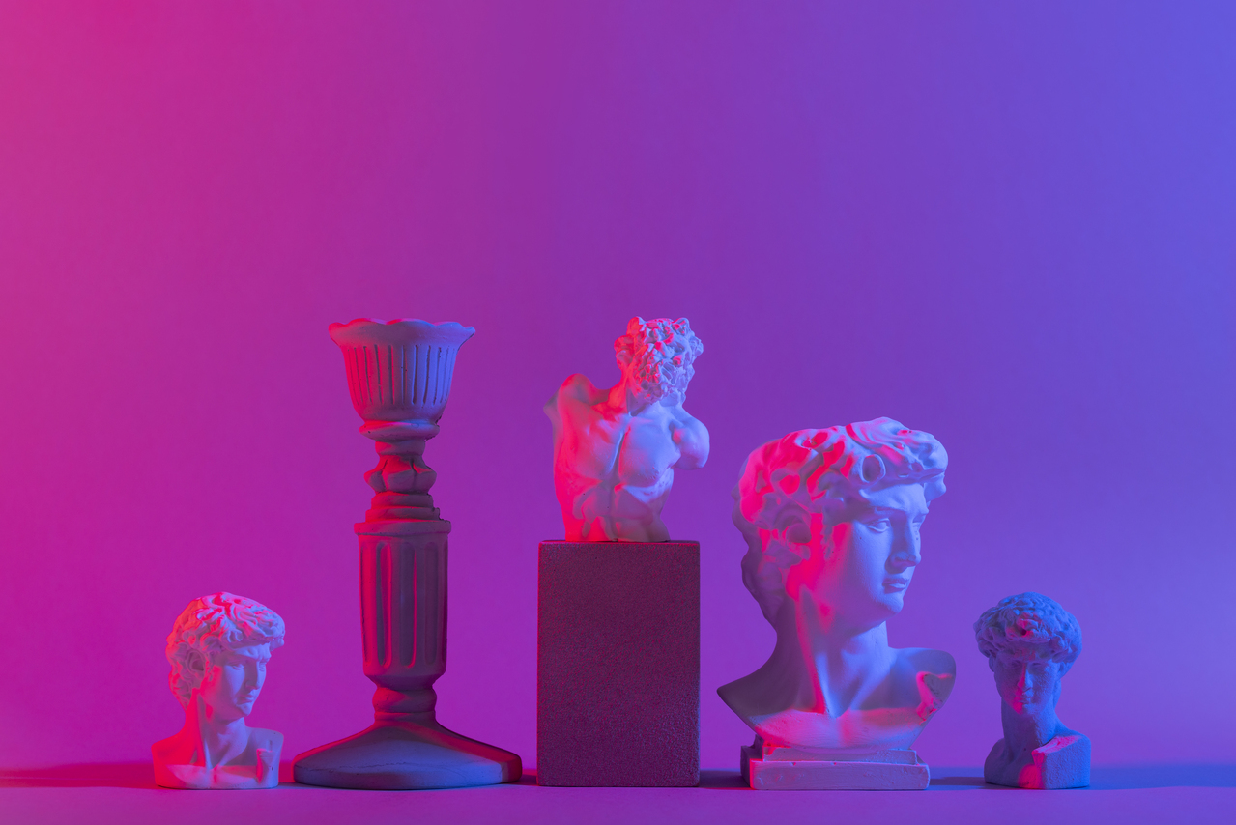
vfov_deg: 13.1
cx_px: 618
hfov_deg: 19.4
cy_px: 412
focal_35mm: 105
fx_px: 3606
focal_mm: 105
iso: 100
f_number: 9
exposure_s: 1/100
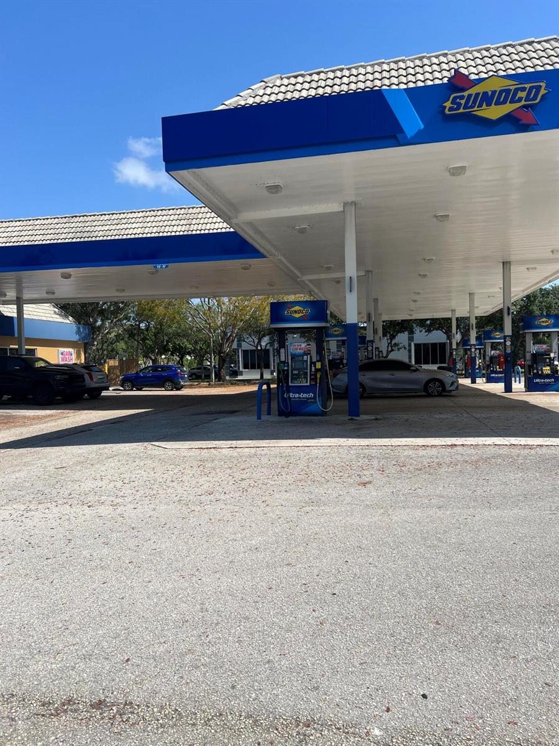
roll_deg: -0.6
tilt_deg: +0.2
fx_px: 560
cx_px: 280
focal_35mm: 26
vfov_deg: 67.3
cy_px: 373
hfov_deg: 53.1
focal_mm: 5.7
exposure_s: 1/4444
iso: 50
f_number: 1.5
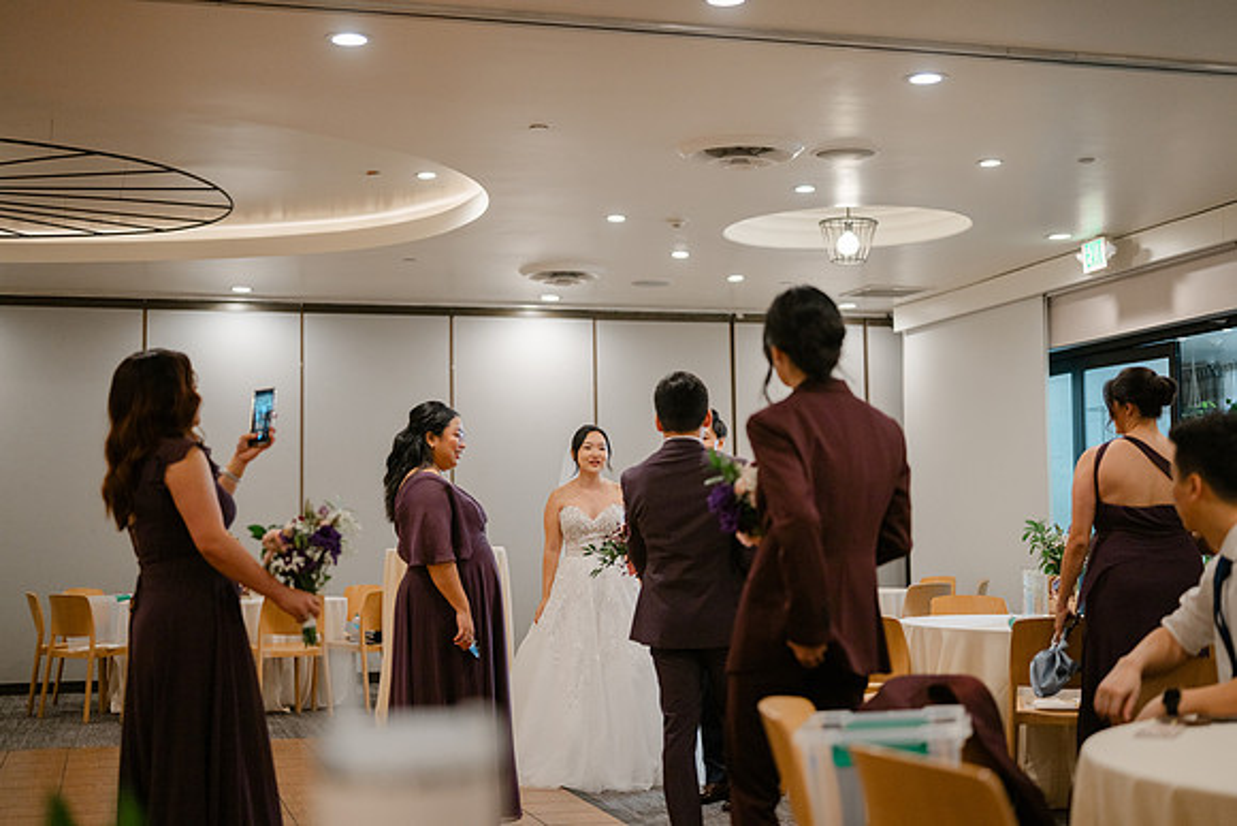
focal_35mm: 50
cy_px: 413
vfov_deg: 27.0
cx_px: 618
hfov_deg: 39.6
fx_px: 1718
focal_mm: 50
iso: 320
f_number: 1.8
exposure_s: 1/125
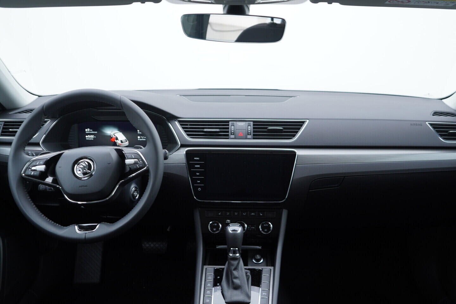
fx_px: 456
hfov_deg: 53.1
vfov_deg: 36.9
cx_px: 228
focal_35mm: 36
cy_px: 152
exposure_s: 1/40
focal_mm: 24
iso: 125
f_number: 2.8
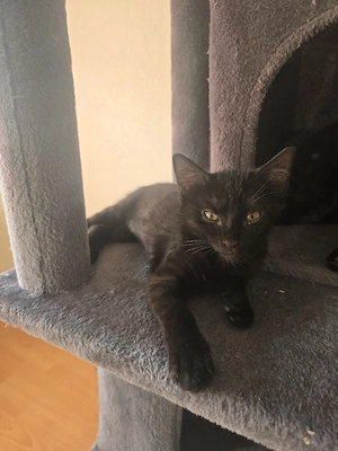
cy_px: 226
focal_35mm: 23
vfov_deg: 73.9
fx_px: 299
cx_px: 169
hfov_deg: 58.9
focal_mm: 6.3
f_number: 1.7
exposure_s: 1/101
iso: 200
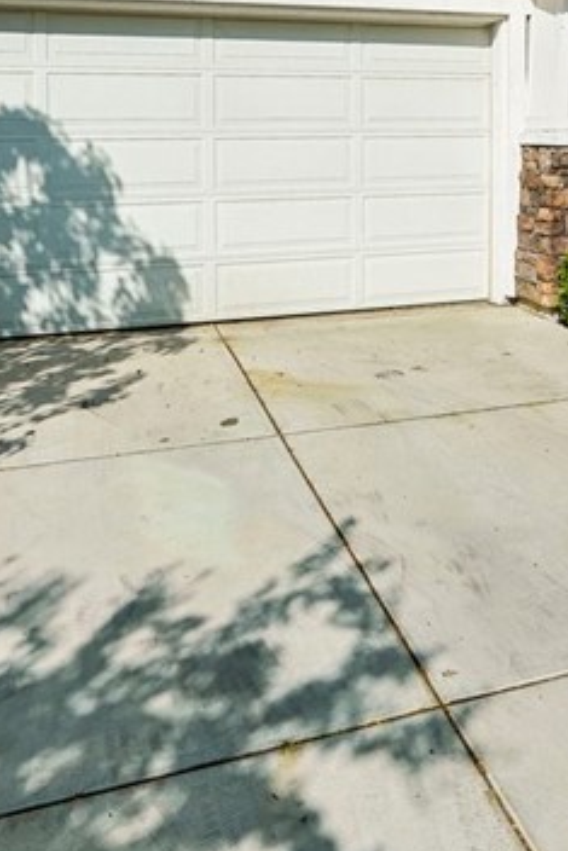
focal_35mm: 37
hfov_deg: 35.1
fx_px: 875
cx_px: 437
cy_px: 126
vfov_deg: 47.8
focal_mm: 12
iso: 100
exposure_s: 1/640
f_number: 8
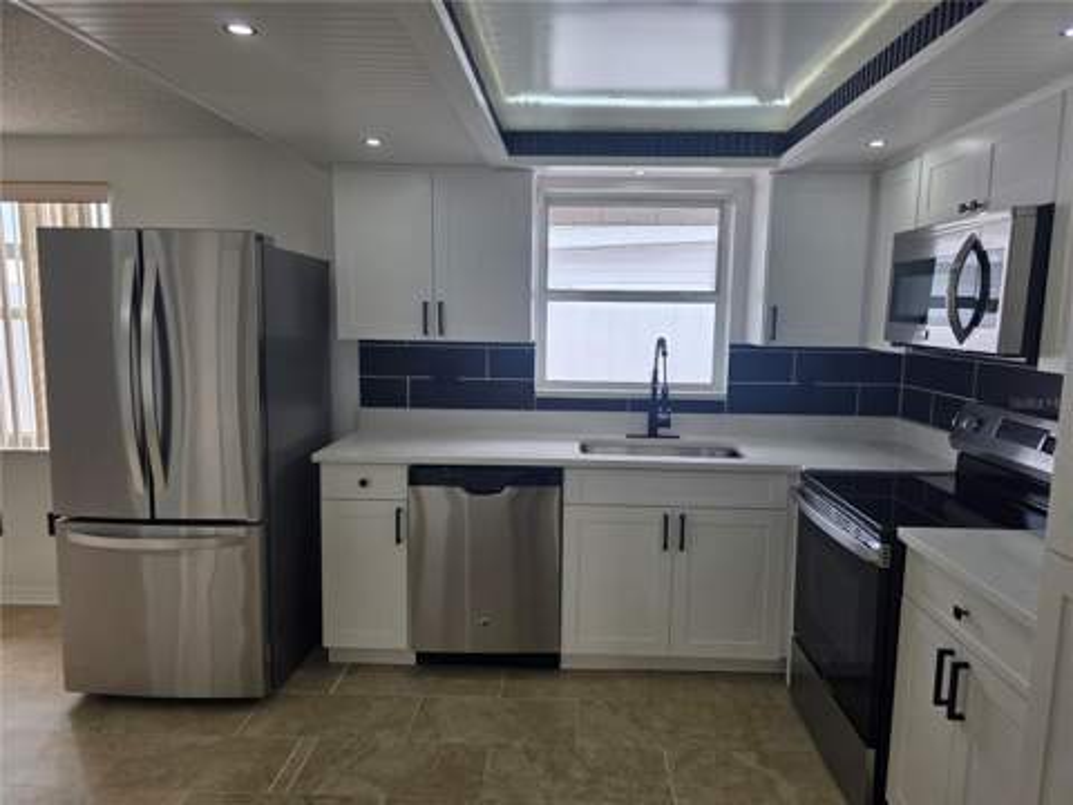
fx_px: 713
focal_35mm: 23
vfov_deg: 58.9
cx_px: 536
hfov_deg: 73.9
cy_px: 402
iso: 50
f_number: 1.7
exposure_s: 1/120
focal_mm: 6.3
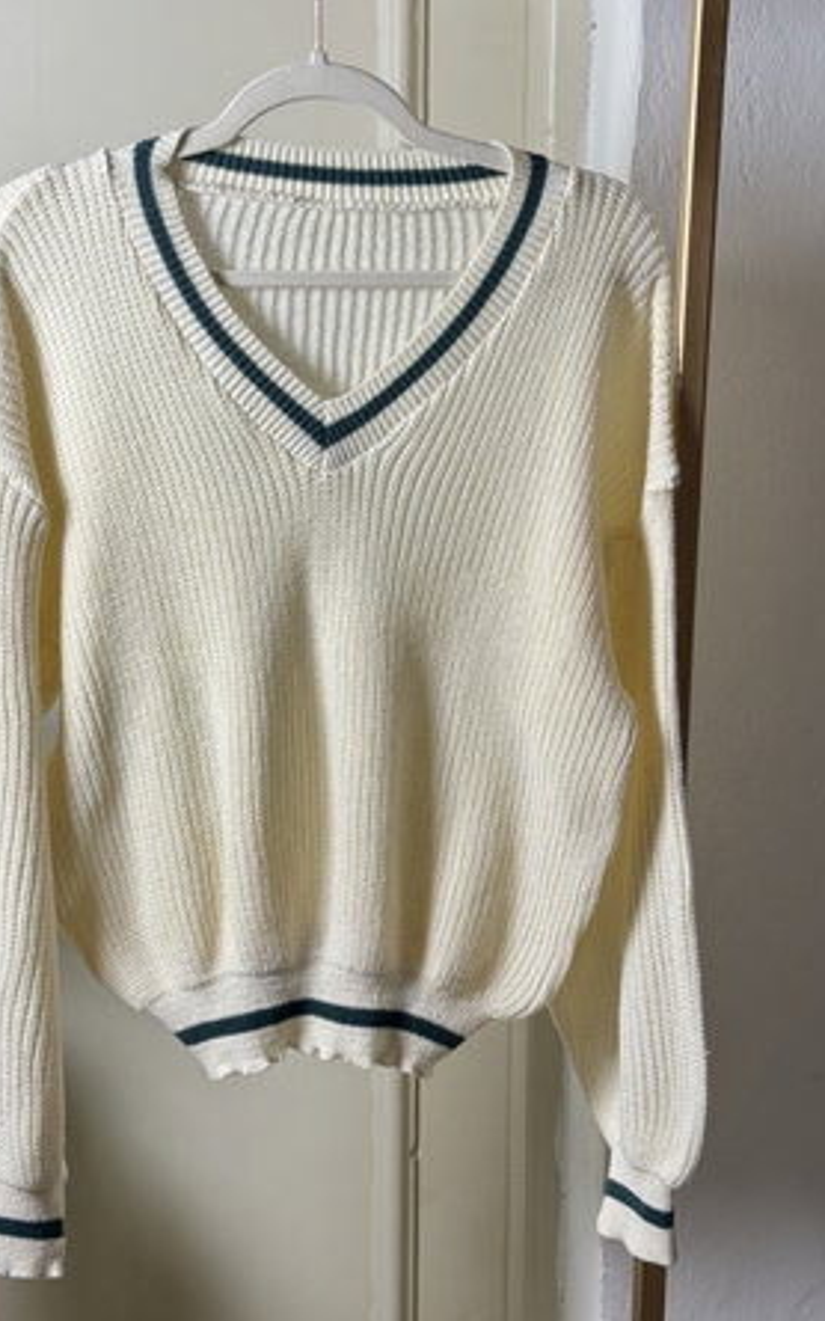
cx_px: 338
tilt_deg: -15.7
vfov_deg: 33.4
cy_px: 574
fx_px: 2195
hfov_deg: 21.3
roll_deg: +0.8
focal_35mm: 61
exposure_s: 1/100
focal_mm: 6.76
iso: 100
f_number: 1.78
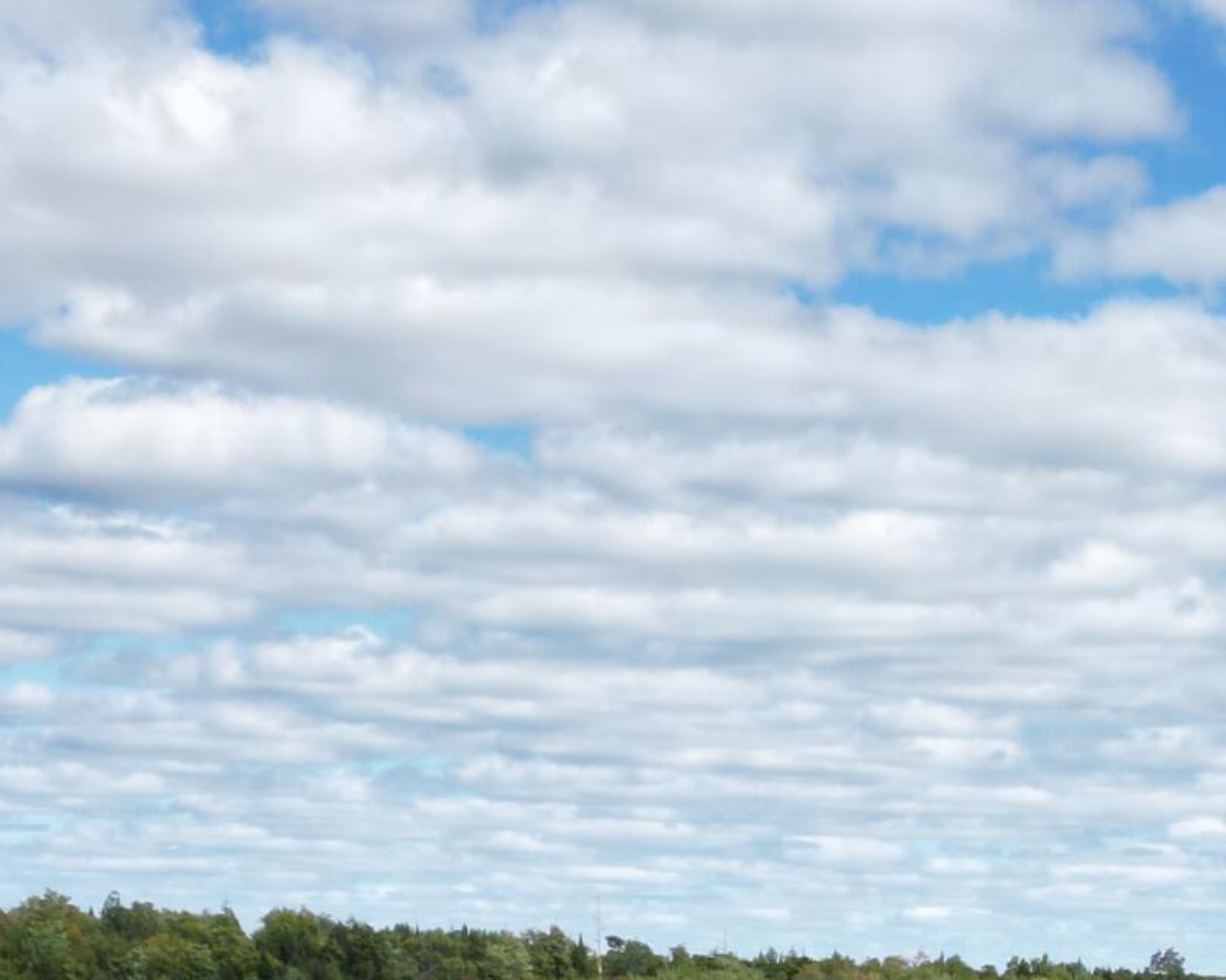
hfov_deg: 21.6
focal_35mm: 87
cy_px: 1556
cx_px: 1050
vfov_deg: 15.9
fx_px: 3156
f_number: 1.7
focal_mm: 6.72
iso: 100
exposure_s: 1/2500
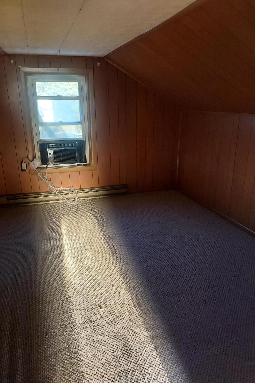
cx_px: 116
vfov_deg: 71.5
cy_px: 191
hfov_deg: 51.2
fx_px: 266
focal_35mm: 25
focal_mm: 4.6
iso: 200
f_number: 1.8
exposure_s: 1/60
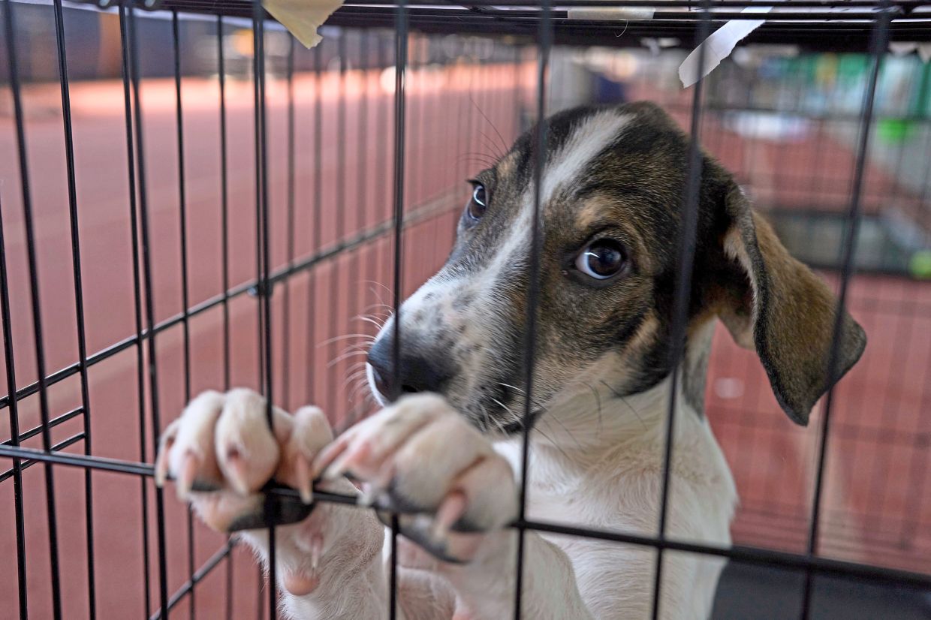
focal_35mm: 35
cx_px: 466
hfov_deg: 54.4
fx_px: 905
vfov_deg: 37.8
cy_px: 310
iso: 400
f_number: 4
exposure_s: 1/320
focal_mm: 35
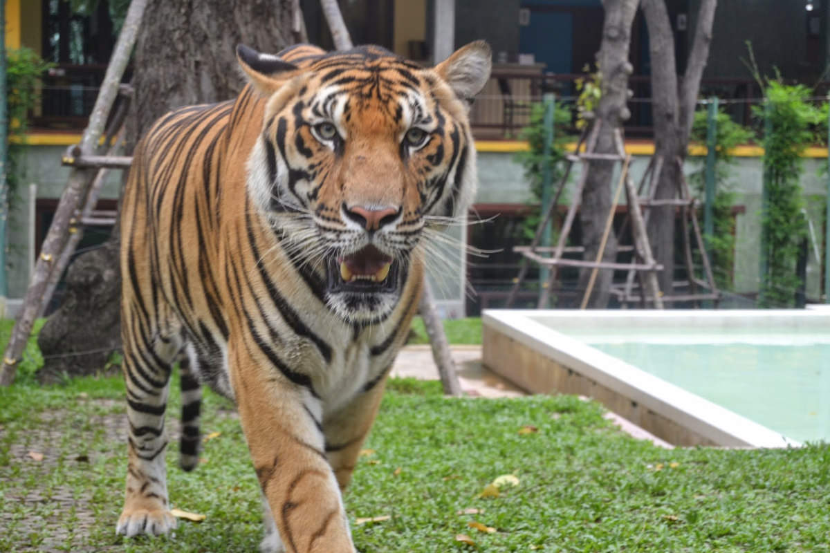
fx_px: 1902
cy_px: 276
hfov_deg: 24.6
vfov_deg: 16.6
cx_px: 415
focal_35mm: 82
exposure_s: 1/80
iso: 400
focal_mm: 55
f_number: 5.6
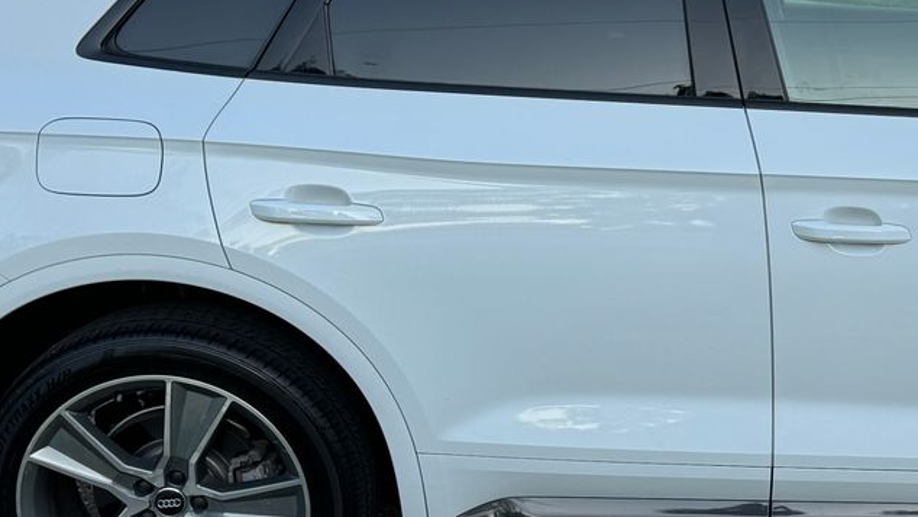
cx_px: 893
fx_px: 1607
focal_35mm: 66
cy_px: 226
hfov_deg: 29.9
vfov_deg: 18.3
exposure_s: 1/467
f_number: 1.78
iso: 80
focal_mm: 6.76
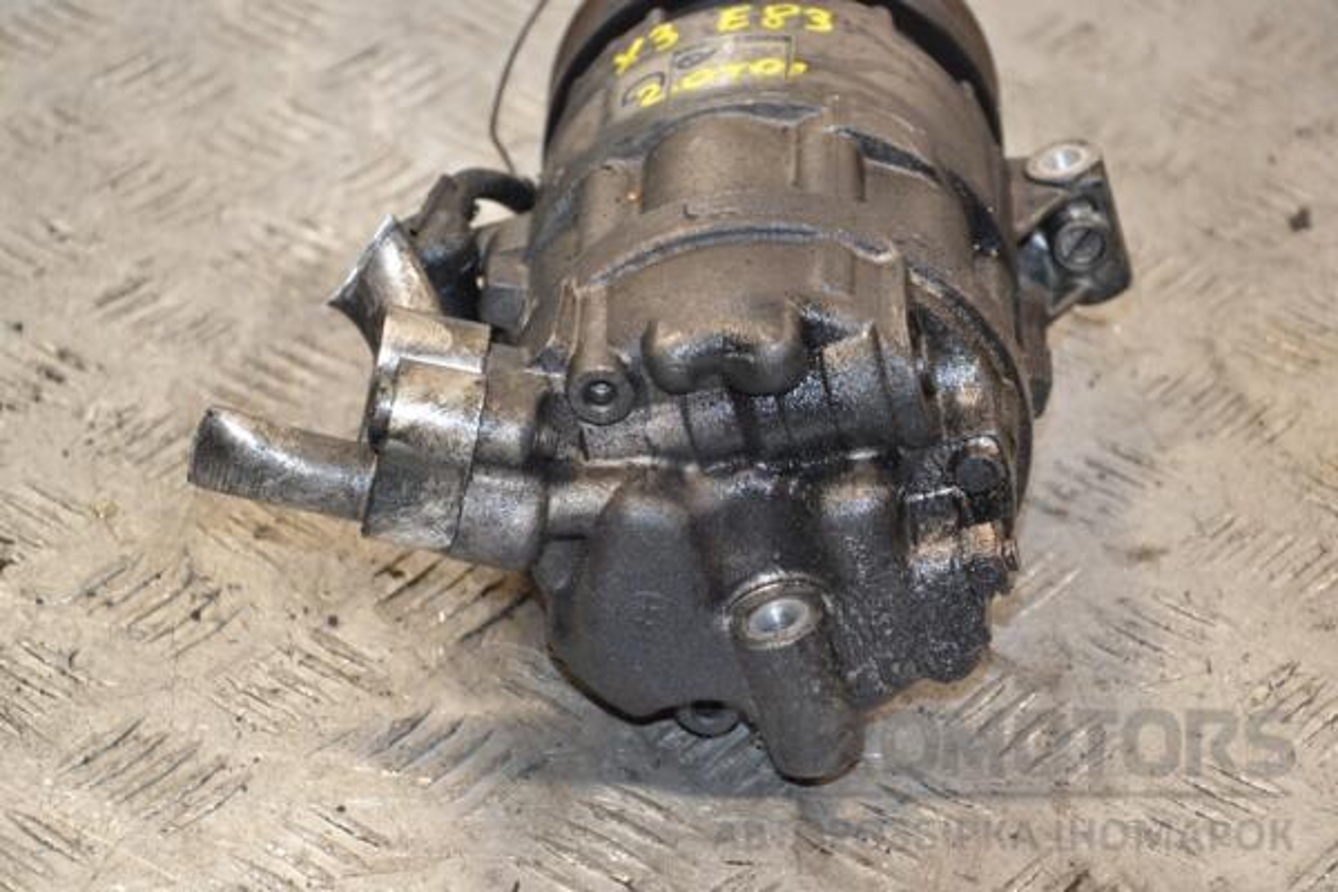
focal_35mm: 112
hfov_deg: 18.2
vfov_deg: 12.2
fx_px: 4181
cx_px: 669
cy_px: 446
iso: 800
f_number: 5.3
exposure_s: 1/125
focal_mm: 75
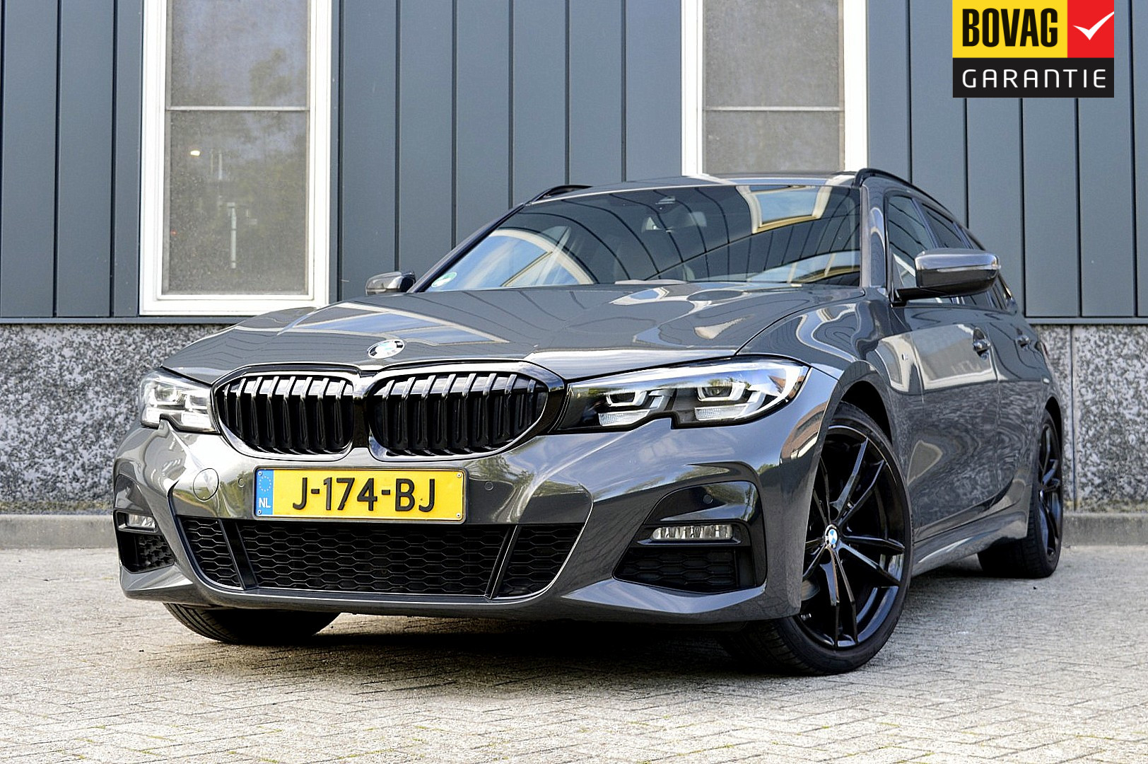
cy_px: 382
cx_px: 574
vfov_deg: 23.7
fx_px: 1816
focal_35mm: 57
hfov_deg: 35.1
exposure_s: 1/80
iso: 400
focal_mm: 38
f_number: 8
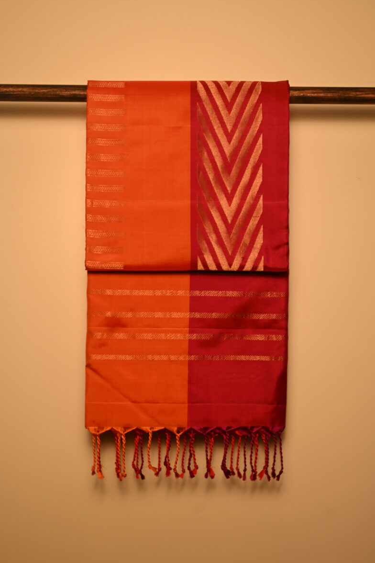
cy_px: 284
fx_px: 789
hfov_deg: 26.7
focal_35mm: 51
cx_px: 188
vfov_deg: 39.2
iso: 400
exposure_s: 1/125
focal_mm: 33
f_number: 5
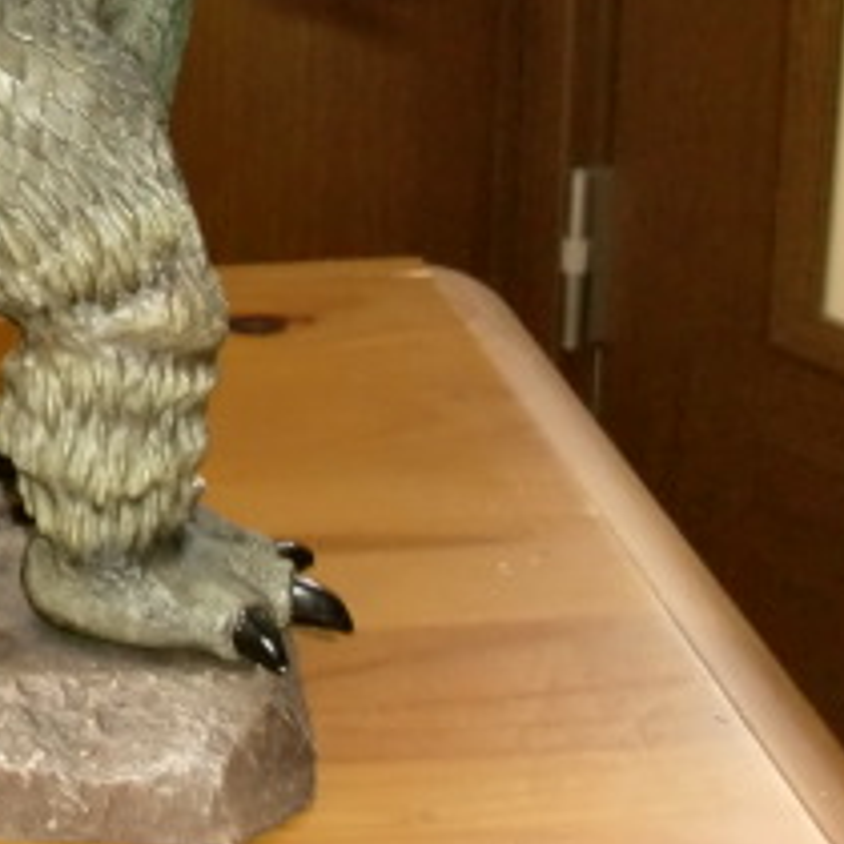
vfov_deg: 17.4
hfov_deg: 16.9
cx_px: -253
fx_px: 2676
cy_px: -44
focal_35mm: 97
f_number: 2.8
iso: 400
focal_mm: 6.3
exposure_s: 1/30
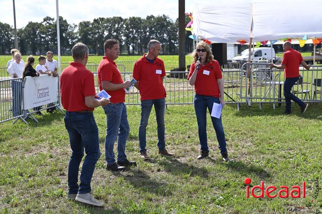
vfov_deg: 19.4
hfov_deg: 28.9
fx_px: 625
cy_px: 107
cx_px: 161
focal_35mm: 70
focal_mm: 70
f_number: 6.3
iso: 200
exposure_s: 1/640
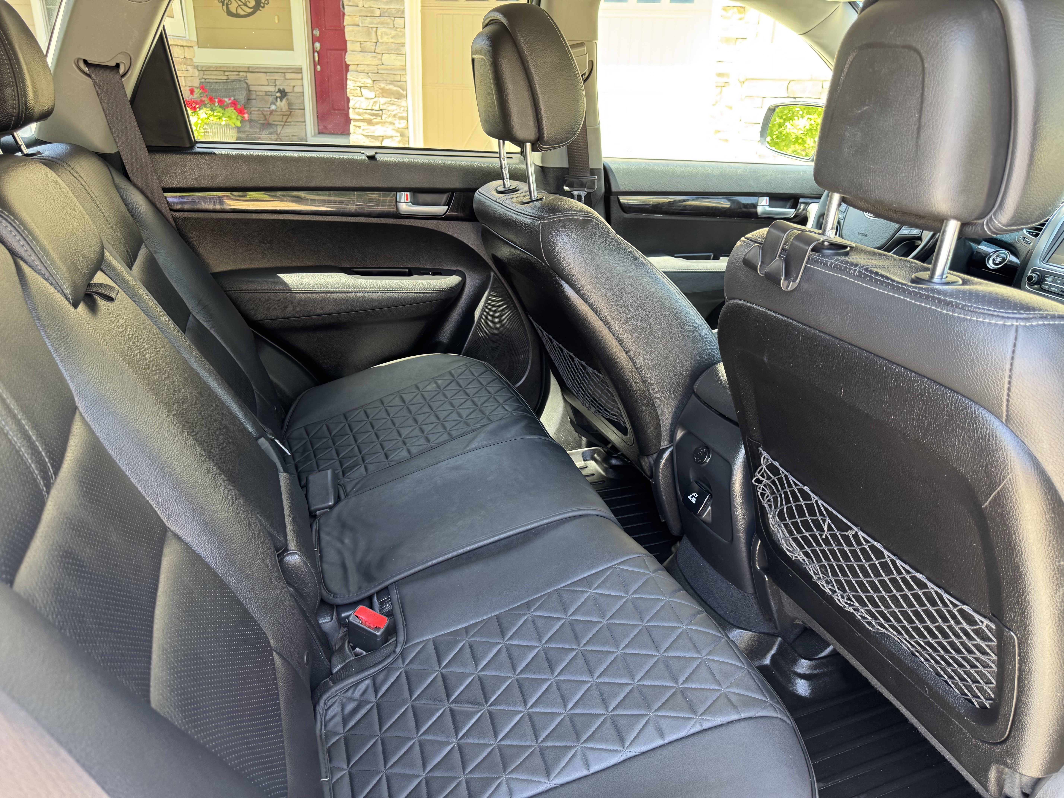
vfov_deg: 56.8
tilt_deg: -21.8
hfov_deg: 71.6
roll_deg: -2.5
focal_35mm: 24
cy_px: 399
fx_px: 738
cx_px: 532
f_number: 1.78
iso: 200
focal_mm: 6.76
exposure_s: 1/88
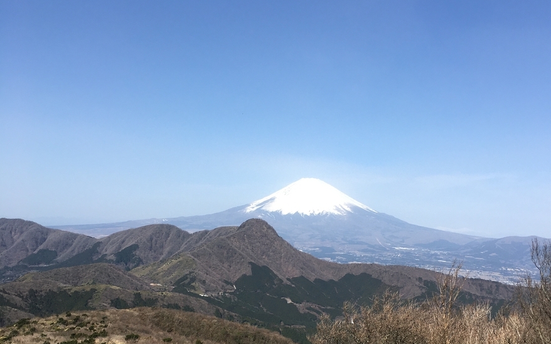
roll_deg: -2.3
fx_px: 631
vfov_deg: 30.1
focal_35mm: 42
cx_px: 282
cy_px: 257
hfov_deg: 47.2
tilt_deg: -3.2
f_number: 2.2
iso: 25
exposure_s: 1/1972
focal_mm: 4.15
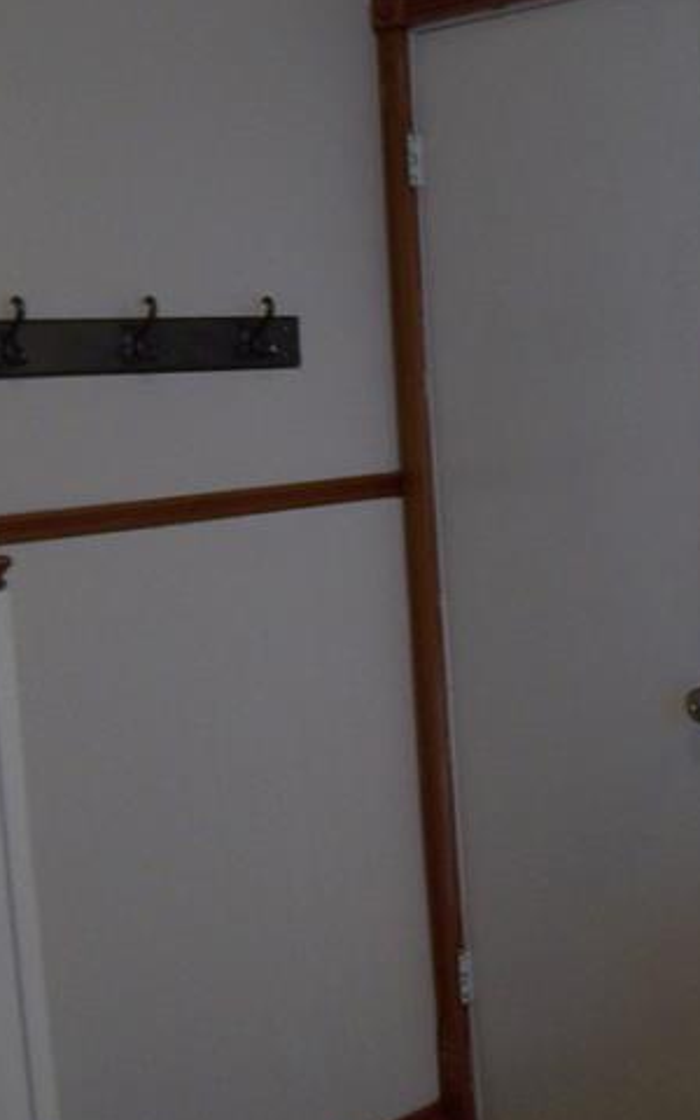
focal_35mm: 52
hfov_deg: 20.1
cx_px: 1146
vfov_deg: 38.6
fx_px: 1587
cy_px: 401
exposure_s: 1/30
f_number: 2.8
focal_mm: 3.8
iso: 64
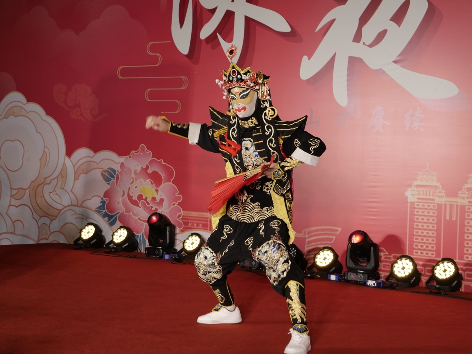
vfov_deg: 21.0
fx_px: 954
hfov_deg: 27.8
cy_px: 177
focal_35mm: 70
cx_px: 236
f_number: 5.6
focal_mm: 35
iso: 500
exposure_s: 1/80
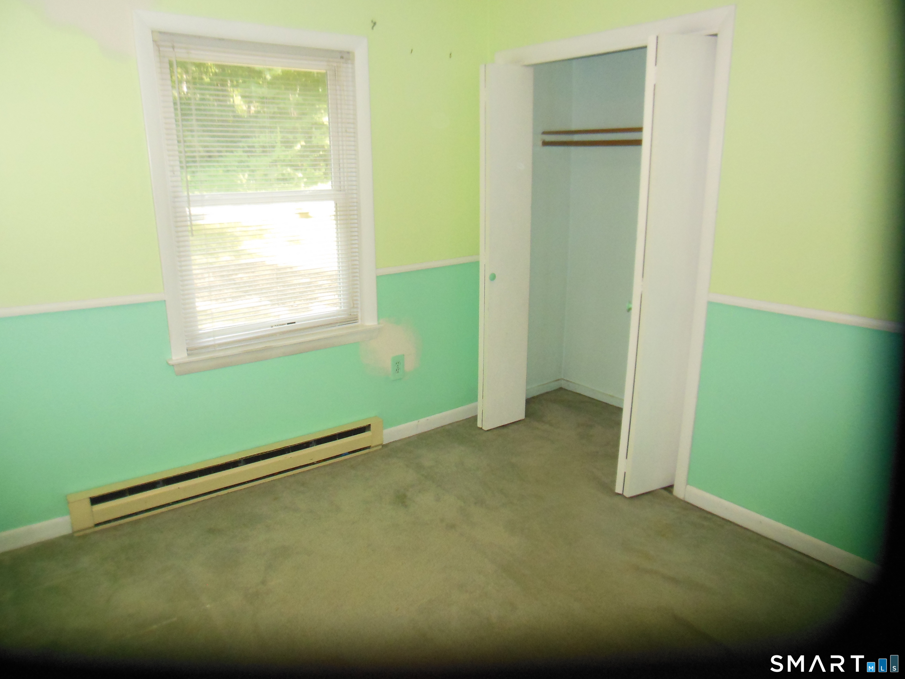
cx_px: 452
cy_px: 340
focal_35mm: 25
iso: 800
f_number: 6.4
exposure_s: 1/25
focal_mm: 4.5
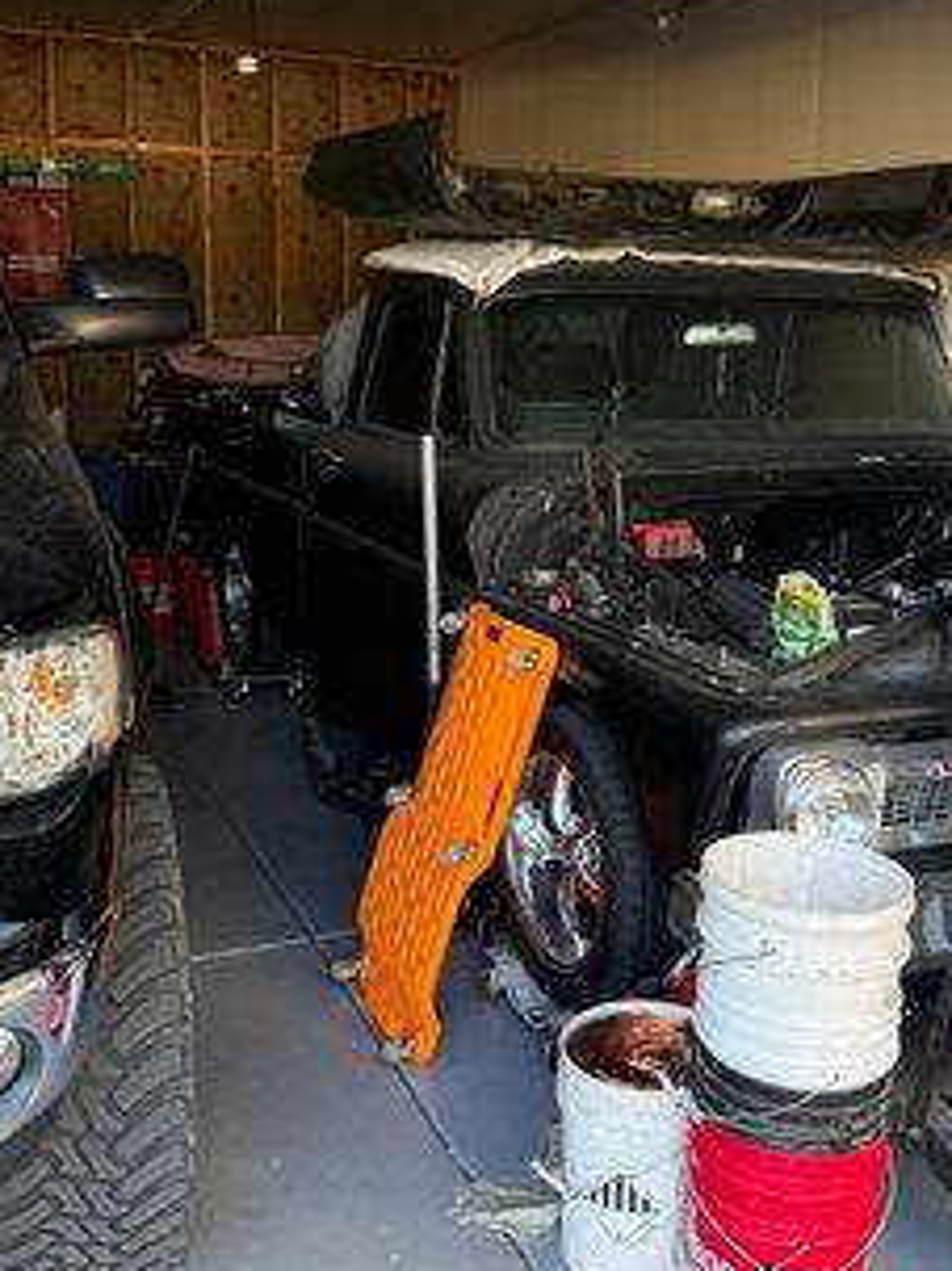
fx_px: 1394
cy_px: 550
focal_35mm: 38
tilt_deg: -6.8
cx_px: 470
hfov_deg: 37.7
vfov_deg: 48.9
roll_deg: +2.3
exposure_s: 1/172
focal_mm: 6.76
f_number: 1.78
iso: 200
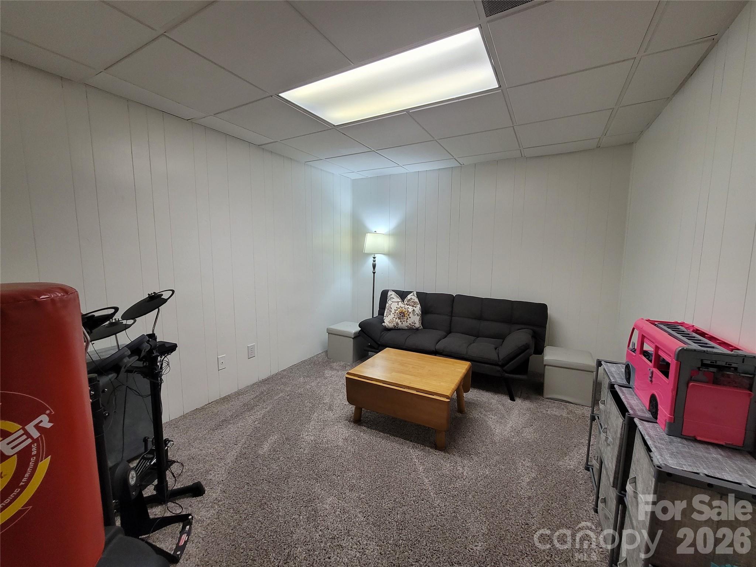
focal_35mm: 13
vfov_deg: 89.9
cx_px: 378
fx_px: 284
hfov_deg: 106.2
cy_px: 284
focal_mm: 2.2
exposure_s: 1/60
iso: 250
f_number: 2.2
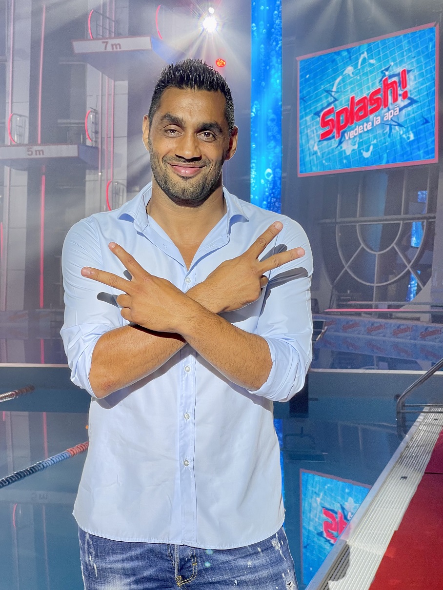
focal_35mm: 64
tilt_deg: -1.0
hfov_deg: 22.9
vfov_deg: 30.3
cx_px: 222
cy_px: 295
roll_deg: +1.8
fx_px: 1092
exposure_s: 1/120
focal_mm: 7.5
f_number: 2.2
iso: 50
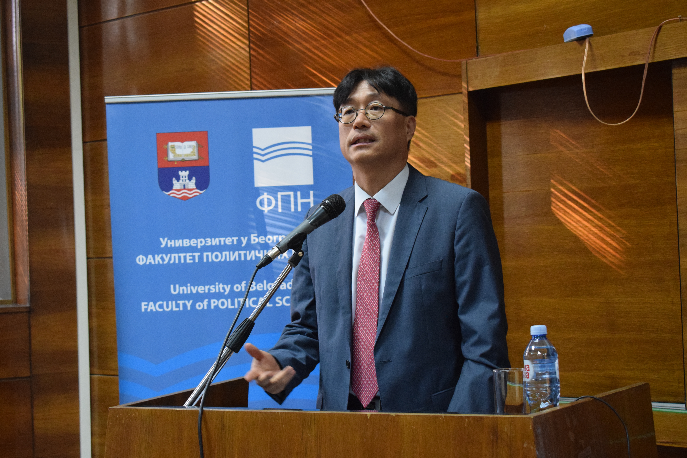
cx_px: 344
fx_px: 1317
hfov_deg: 29.2
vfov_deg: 19.7
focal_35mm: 69
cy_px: 229
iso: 3200
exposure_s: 1/80
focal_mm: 46
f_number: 5.3
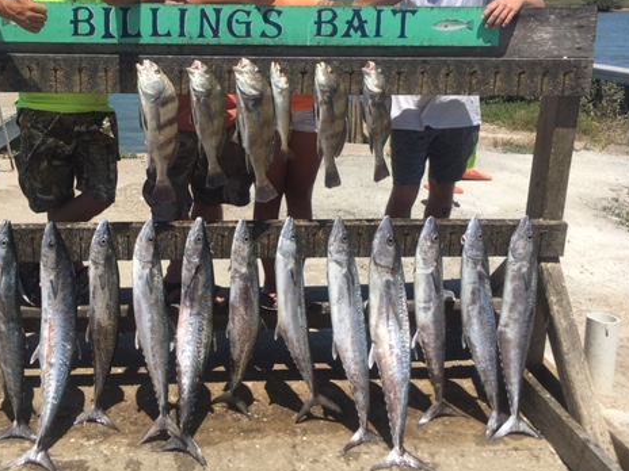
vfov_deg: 35.6
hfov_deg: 46.3
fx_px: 727
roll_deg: -0.5
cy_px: 154
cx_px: 224
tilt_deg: -12.8
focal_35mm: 40
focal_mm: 4.15
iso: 25
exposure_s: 1/1923
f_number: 2.2
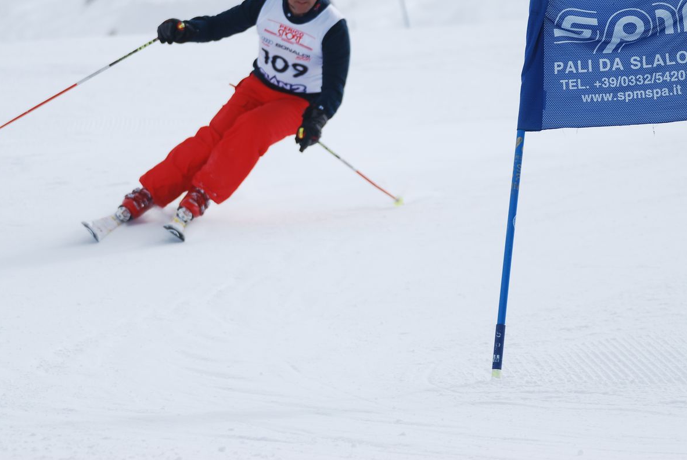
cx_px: 387
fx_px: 6395
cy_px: 152
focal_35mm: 335
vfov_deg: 4.1
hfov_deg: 6.1
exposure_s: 1/1000
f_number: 5.3
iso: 100
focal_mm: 165
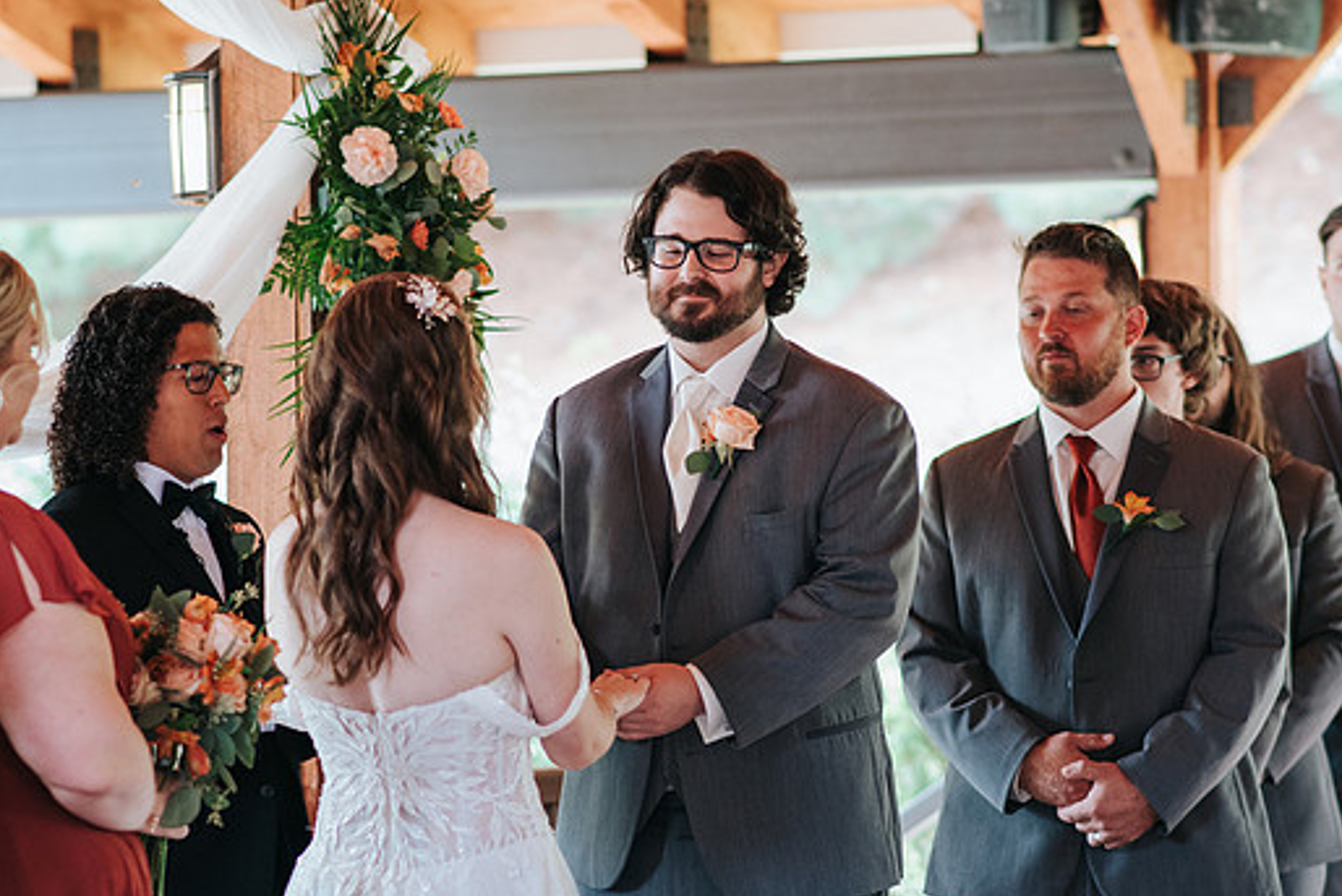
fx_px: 5369
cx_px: 708
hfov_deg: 14.2
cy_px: 490
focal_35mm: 144
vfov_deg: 9.5
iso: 800
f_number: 2.8
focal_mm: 85
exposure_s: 1/250
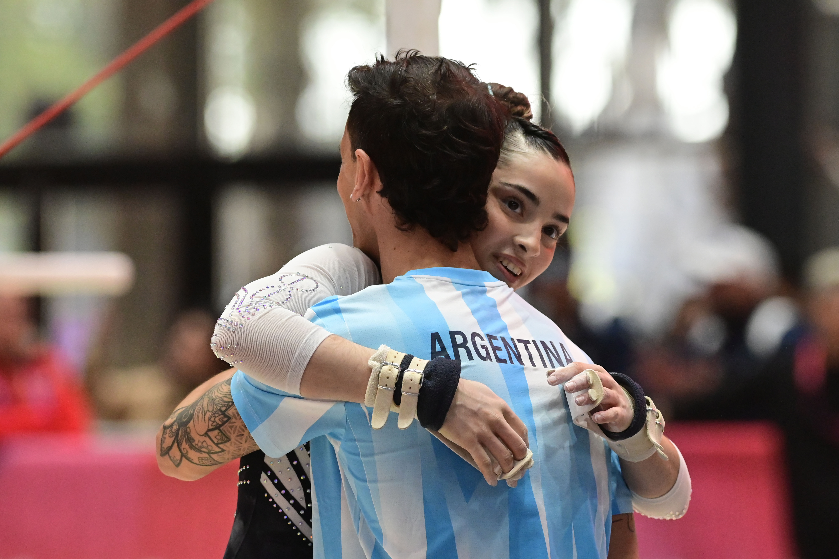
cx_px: 420
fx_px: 6991
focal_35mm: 300
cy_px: 280
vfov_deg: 4.6
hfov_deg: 6.9
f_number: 4.5
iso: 6400
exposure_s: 1/1250
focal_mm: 300
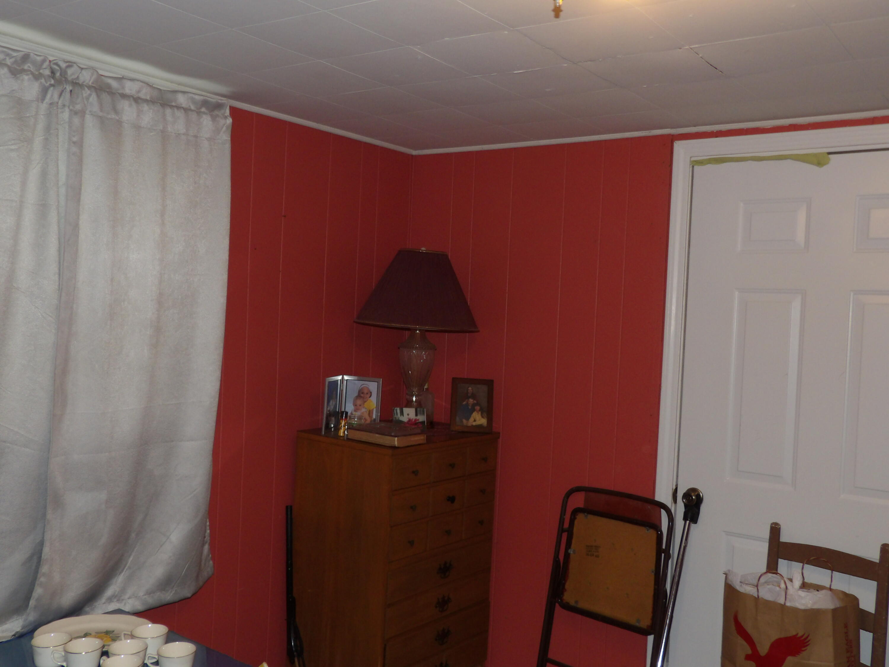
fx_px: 847
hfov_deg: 55.4
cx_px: 444
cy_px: 334
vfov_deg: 42.9
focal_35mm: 33
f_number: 3.1
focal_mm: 5.9
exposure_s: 1/33
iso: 200
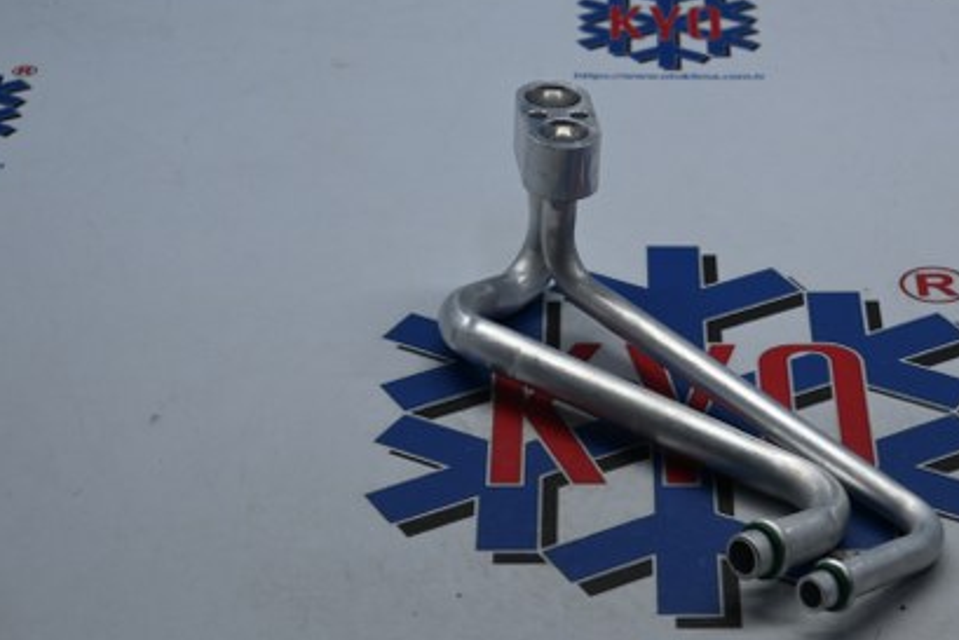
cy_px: 286
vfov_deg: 12.5
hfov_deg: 18.5
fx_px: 2931
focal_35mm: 110
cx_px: 659
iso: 250
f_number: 6.3
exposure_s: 1/80
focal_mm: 50
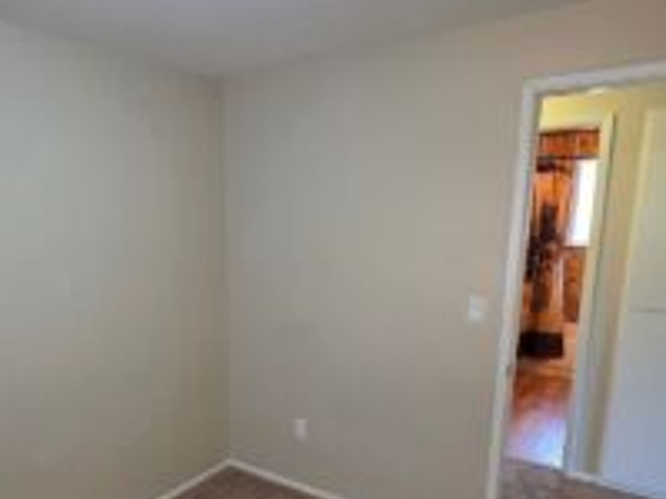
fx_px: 500
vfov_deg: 52.1
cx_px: 230
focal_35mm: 26
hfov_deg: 65.8
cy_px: 333
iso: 160
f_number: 1.9
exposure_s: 1/60
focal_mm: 2.2
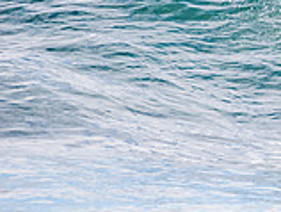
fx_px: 14341
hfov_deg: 1.1
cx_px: 514
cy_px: 67
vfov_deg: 0.8
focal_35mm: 1764
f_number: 5.6
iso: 280
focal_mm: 500
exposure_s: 1/2000
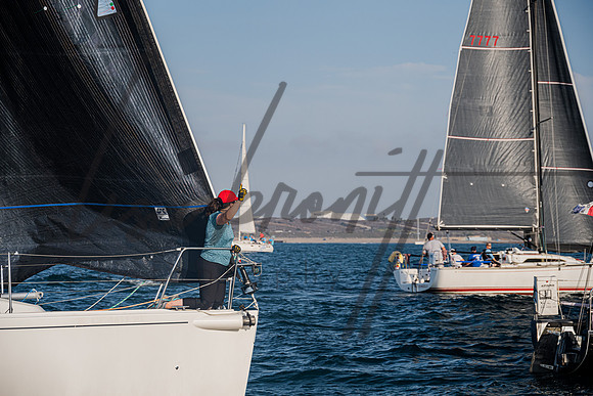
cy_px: 198
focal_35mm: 122
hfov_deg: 16.7
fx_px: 2017
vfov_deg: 11.2
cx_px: 296
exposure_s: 1/1000
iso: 400
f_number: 6.3
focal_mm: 120
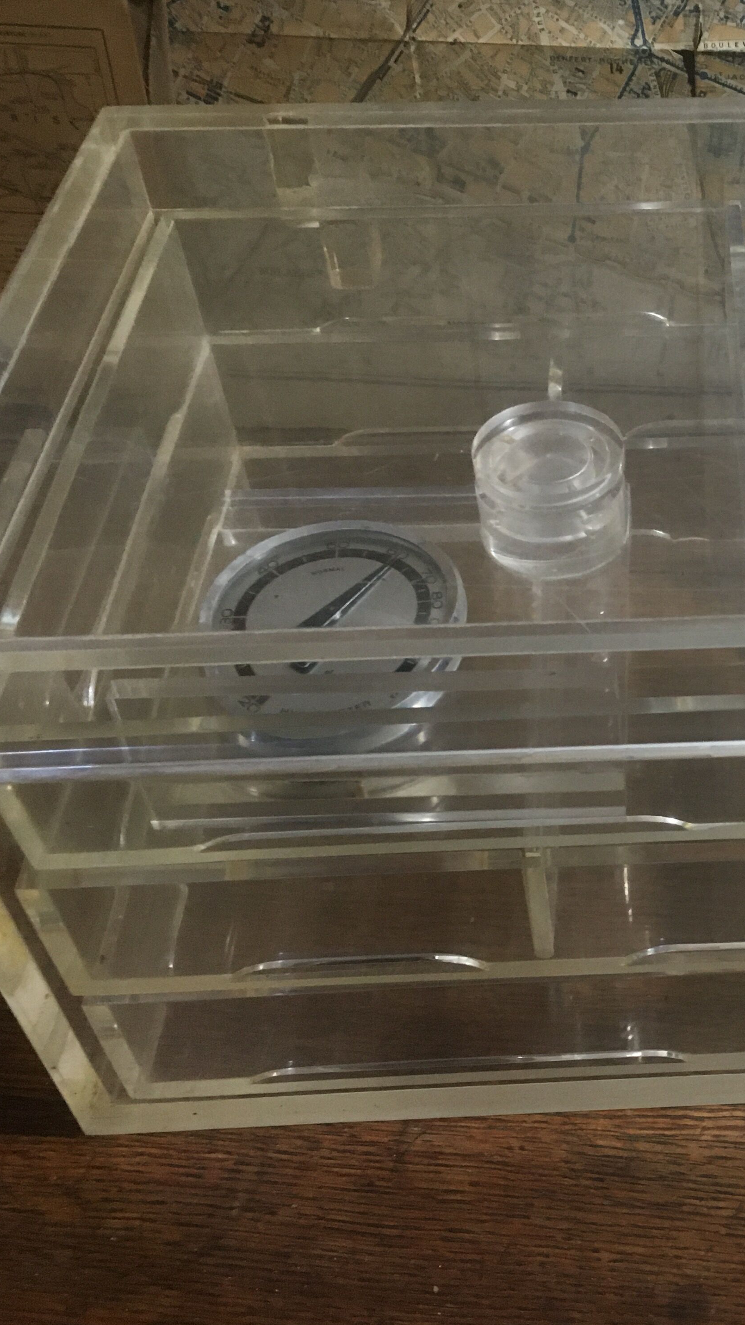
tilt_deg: -43.3
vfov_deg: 47.4
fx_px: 1511
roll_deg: +0.8
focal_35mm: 43
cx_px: 732
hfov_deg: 26.3
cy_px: 654
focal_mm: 4.15
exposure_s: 1/20
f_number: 2.2
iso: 200
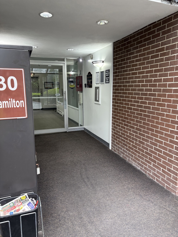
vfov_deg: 67.3
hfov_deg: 53.1
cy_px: 118
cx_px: 89
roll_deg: -1.8
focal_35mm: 26
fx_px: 178
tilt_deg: -9.3
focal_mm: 5.96
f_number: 1.6
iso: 200
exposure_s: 1/120
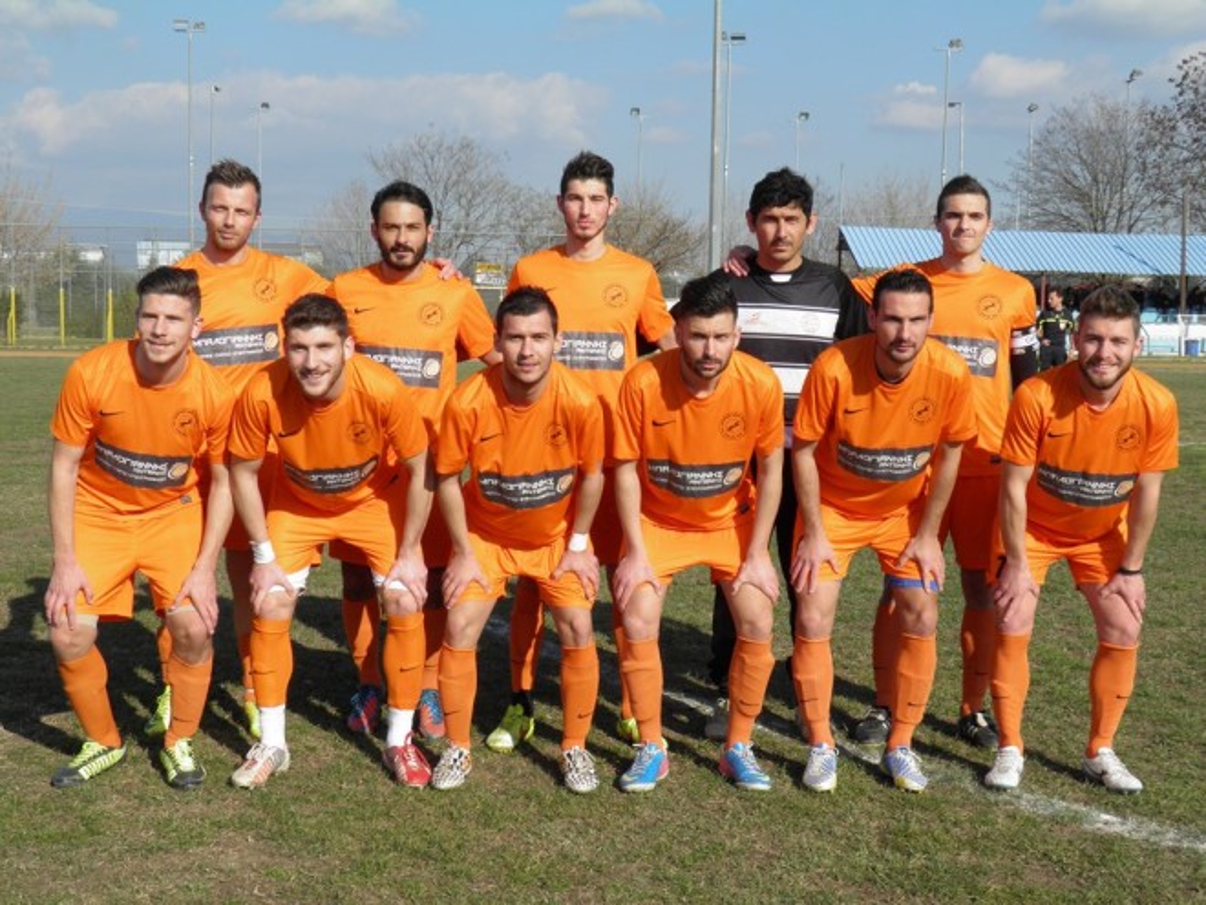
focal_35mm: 49
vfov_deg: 29.7
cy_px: 452
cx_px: 603
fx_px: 1707
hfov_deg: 38.9
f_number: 5.5
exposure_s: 1/400
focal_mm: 8.9
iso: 50
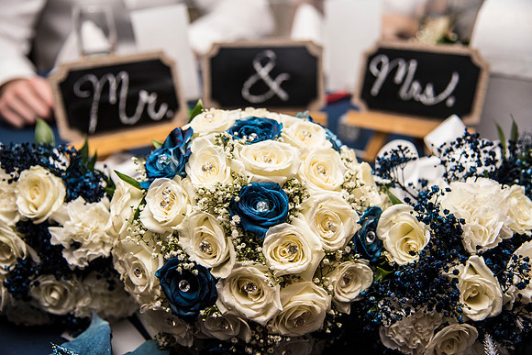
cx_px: 266
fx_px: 739
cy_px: 178
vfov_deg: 27.0
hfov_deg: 39.6
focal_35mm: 50
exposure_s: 1/200
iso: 1000
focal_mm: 50
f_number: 4
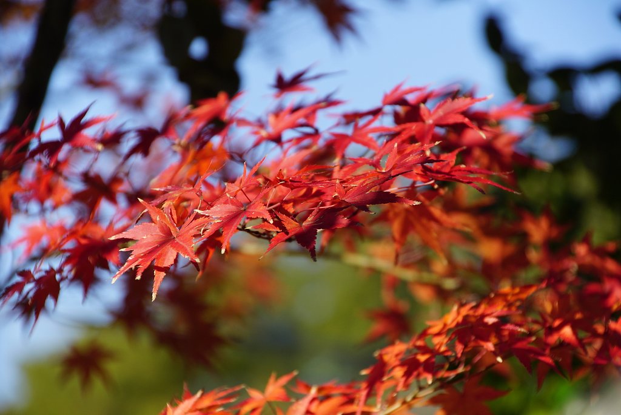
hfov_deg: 9.8
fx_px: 3624
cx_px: 310
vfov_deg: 6.6
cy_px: 208
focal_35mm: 210
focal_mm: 140
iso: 100
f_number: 6.3
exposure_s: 1/250
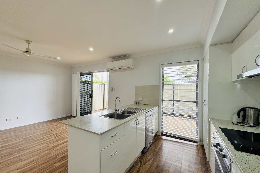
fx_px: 108
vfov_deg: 77.3
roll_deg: -0.2
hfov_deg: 100.4
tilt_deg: +0.2
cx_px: 126
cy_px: 90
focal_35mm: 15
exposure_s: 1/99
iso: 64
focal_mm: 2.22
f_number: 2.2
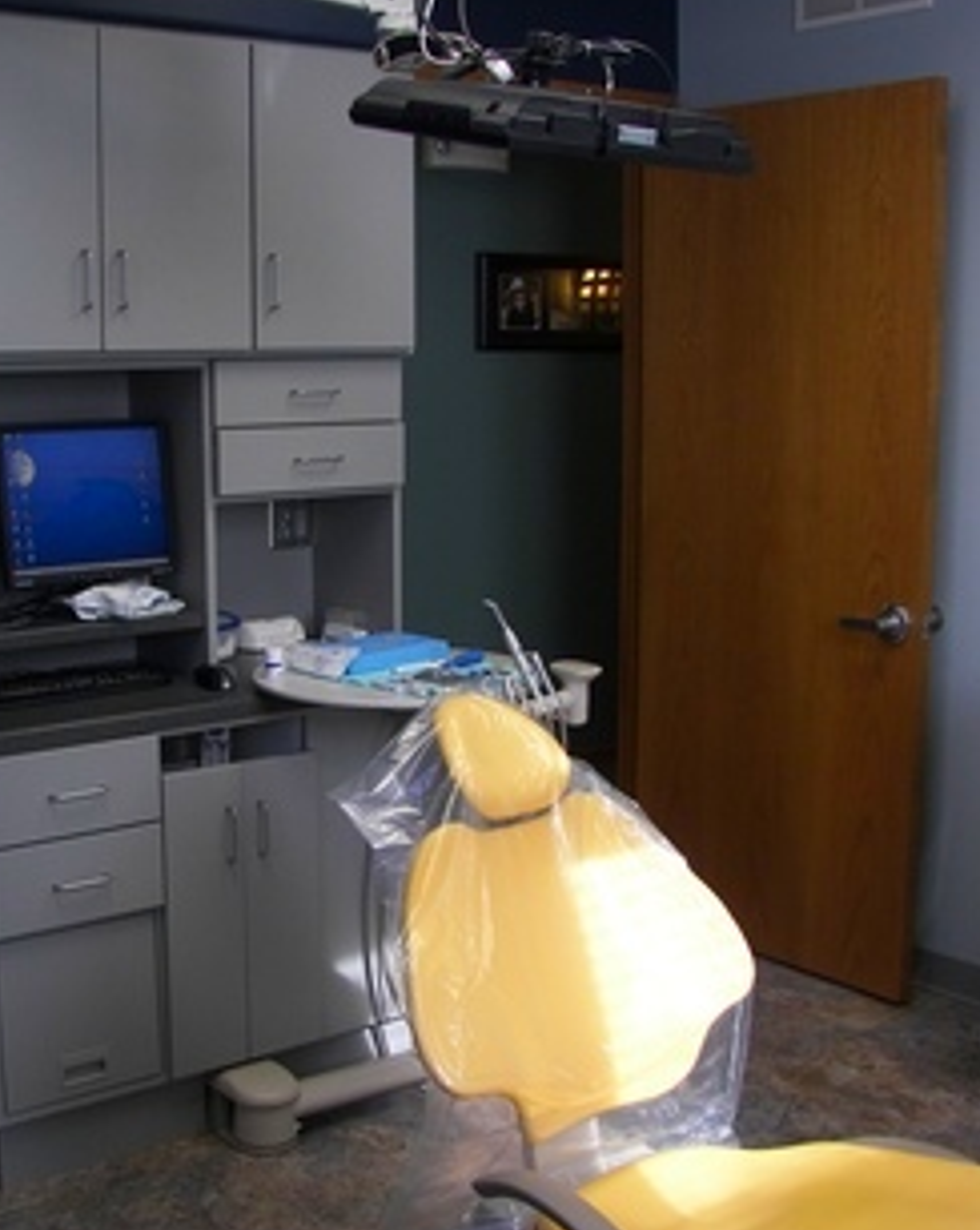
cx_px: 410
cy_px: 619
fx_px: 1671
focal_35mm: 46
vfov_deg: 40.4
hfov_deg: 32.6
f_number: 2.8
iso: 64
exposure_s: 1/80
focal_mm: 6
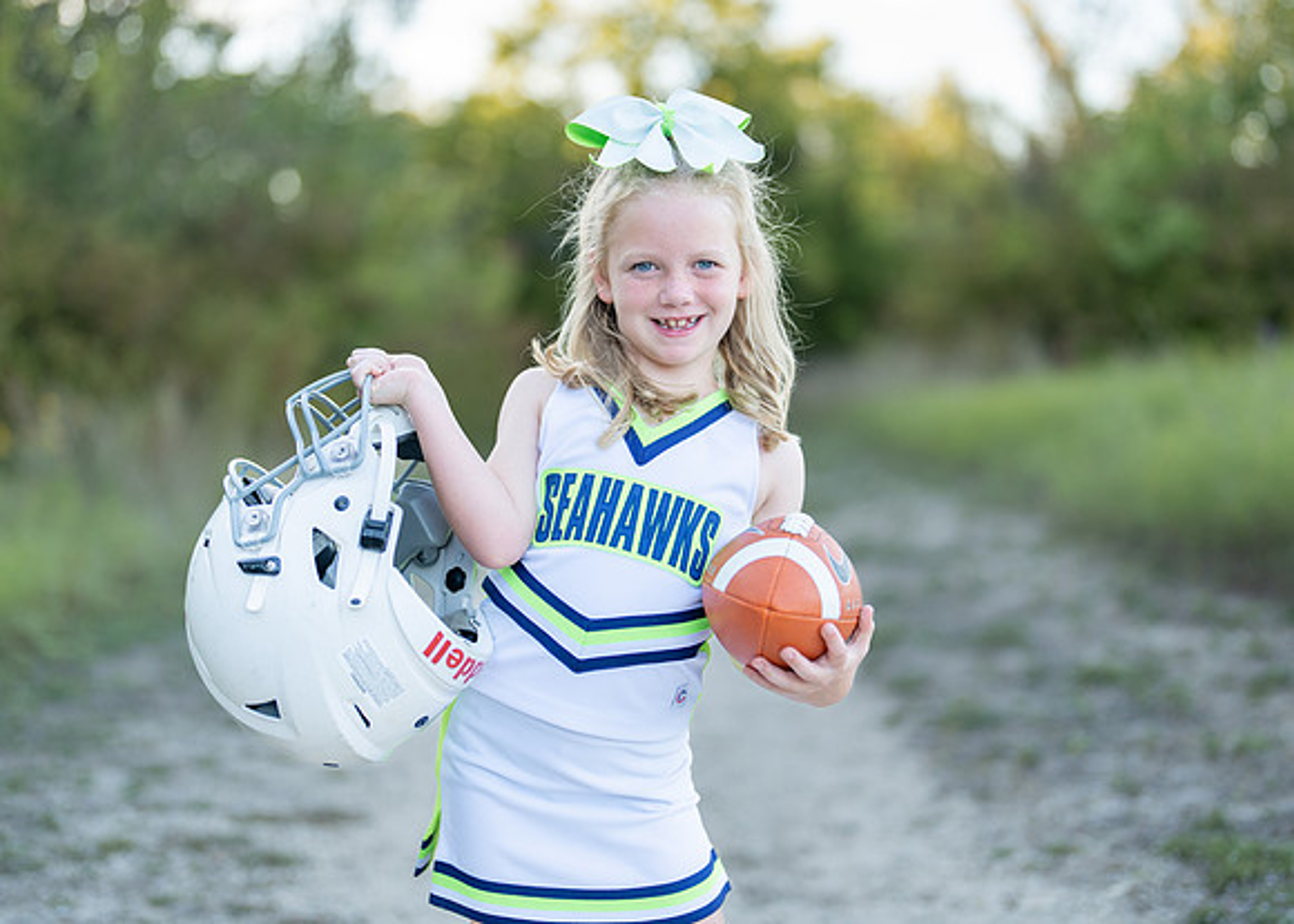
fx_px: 2023
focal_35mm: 55
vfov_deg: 25.7
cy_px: 442
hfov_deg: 35.5
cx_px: 636
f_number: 1.2
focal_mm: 50
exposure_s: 1/800
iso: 100
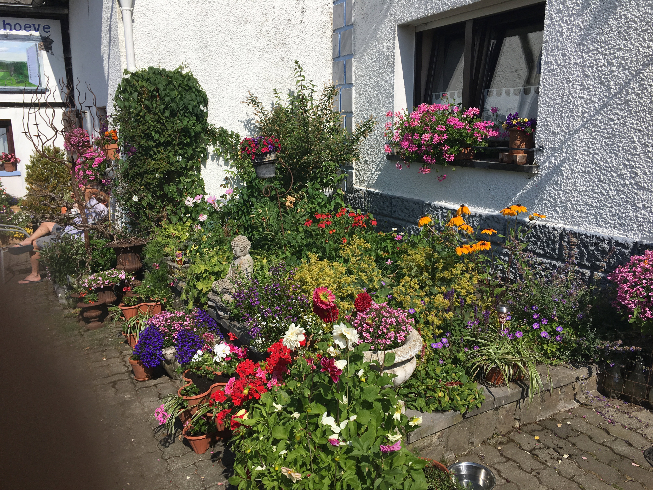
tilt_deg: -11.6
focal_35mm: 29
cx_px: 326
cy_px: 245
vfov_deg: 48.2
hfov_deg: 61.7
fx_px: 547
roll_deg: +1.2
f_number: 2.2
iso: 25
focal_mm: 4.15
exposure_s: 1/2404
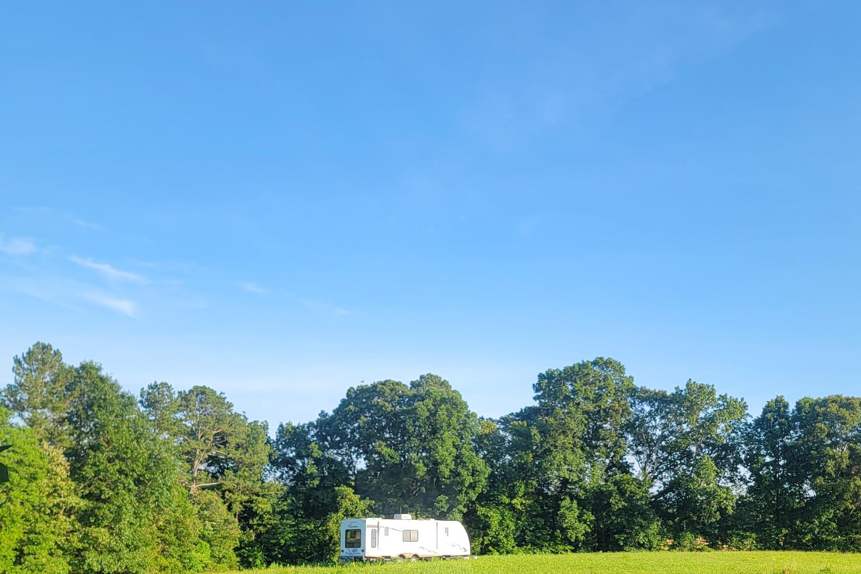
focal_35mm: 41
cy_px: 417
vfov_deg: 32.2
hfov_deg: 47.3
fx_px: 981
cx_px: 489
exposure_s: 1/353
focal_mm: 6.7
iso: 16
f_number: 1.8
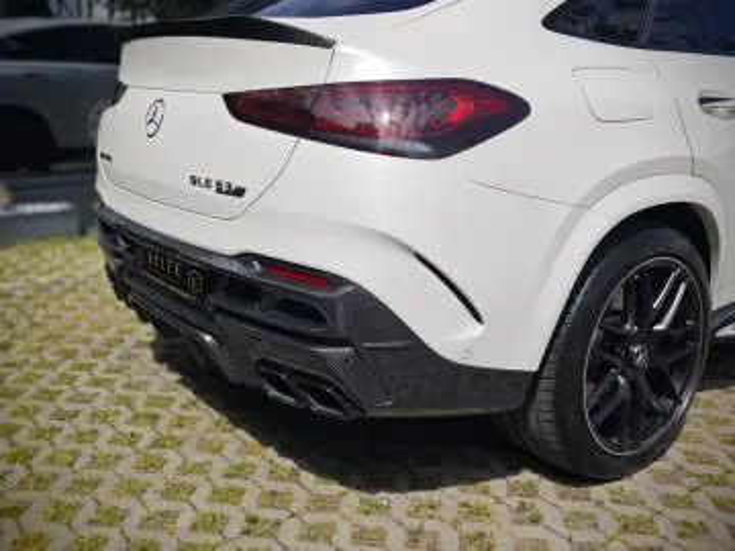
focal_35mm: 35
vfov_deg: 40.7
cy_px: 276
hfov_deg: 52.6
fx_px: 743
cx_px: 368
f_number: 1.4
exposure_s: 1/4775
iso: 50
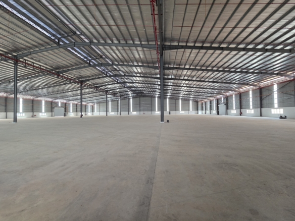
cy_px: 110
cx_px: 148
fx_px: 111
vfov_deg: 89.9
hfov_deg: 106.2
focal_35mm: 13
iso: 250
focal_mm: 2.2
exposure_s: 1/100
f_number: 2.2
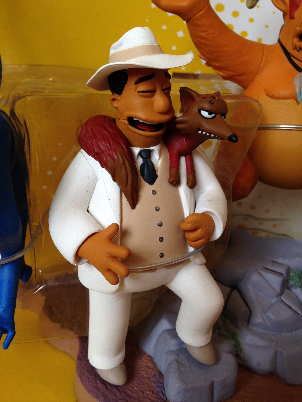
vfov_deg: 55.4
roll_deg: +0.1
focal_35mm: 33
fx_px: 384
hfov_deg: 42.9
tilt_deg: -14.4
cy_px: 201
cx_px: 151
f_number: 2.4
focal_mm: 4.12
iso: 50
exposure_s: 1/40
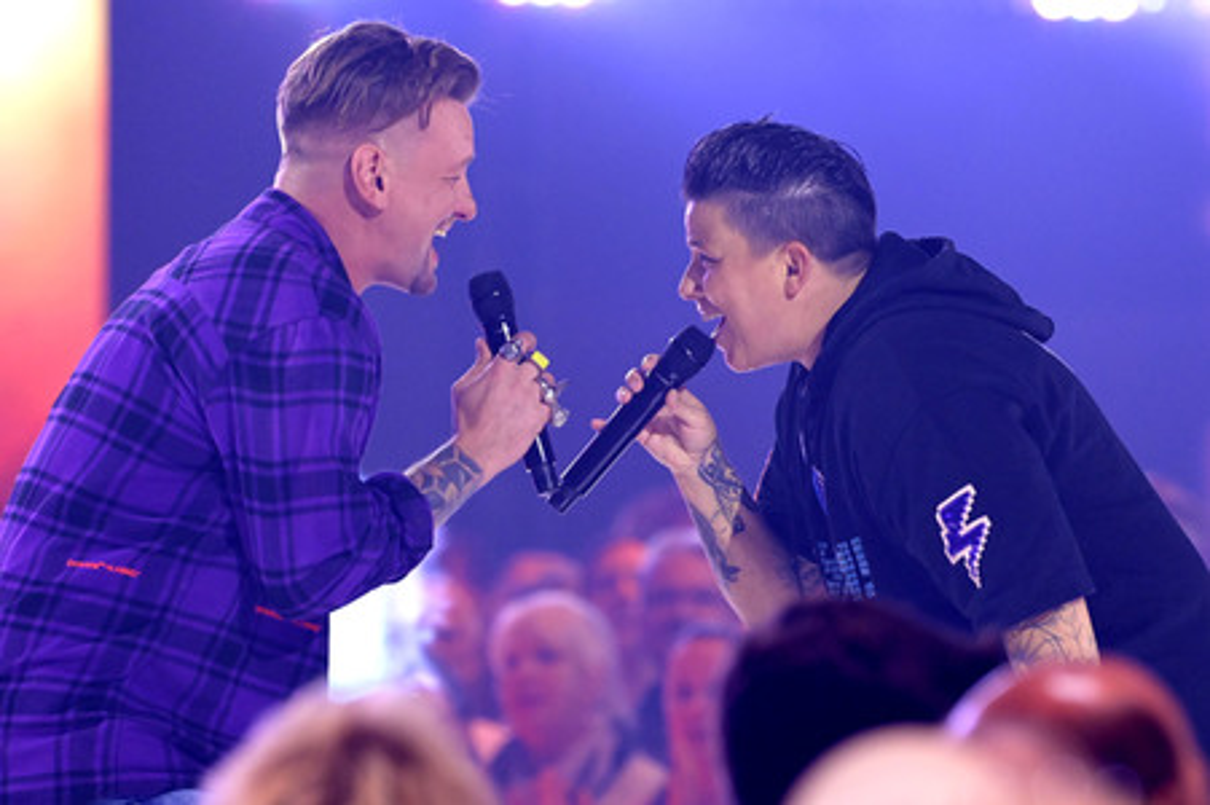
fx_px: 12091
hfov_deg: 5.7
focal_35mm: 360
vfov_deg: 3.8
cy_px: 402
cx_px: 605
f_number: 5.6
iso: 10000
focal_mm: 360
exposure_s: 1/320
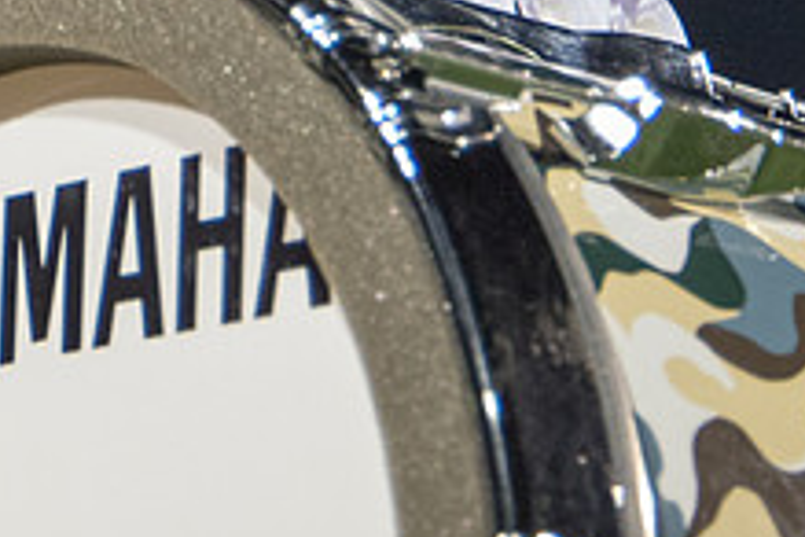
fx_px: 5433
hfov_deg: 8.3
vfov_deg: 5.6
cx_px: -391
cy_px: -41
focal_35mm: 243
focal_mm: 62
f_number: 5
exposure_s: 1/160
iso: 5000
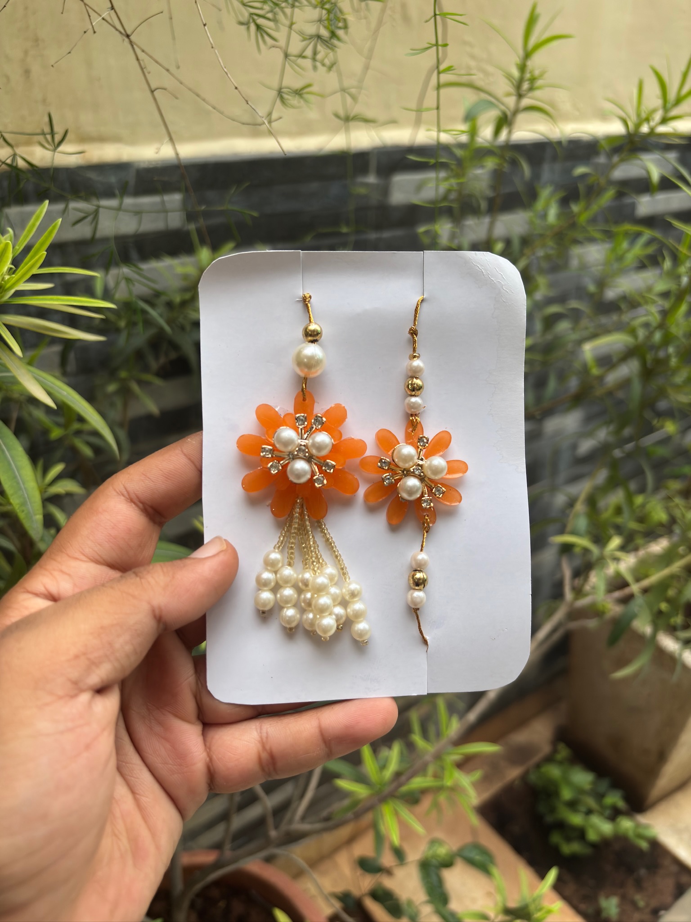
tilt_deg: -27.5
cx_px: 346
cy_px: 461
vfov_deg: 67.3
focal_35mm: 26
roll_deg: -1.5
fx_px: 692
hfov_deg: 53.1
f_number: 1.6
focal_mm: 5.96
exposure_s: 1/50
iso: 100
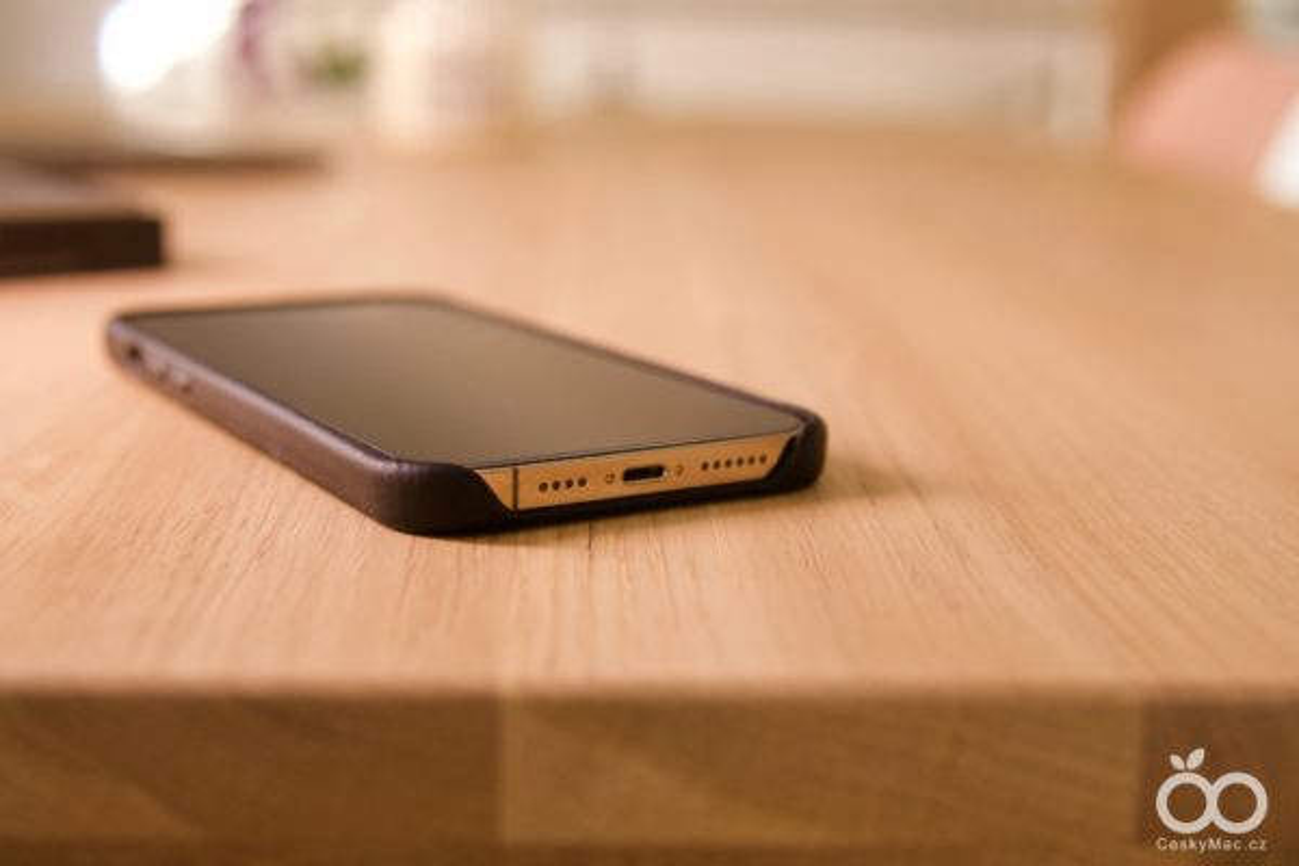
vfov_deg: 29.9
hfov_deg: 43.6
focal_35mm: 45
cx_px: 650
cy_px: 433
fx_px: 1624
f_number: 3.2
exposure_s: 1/50
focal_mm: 30
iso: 640
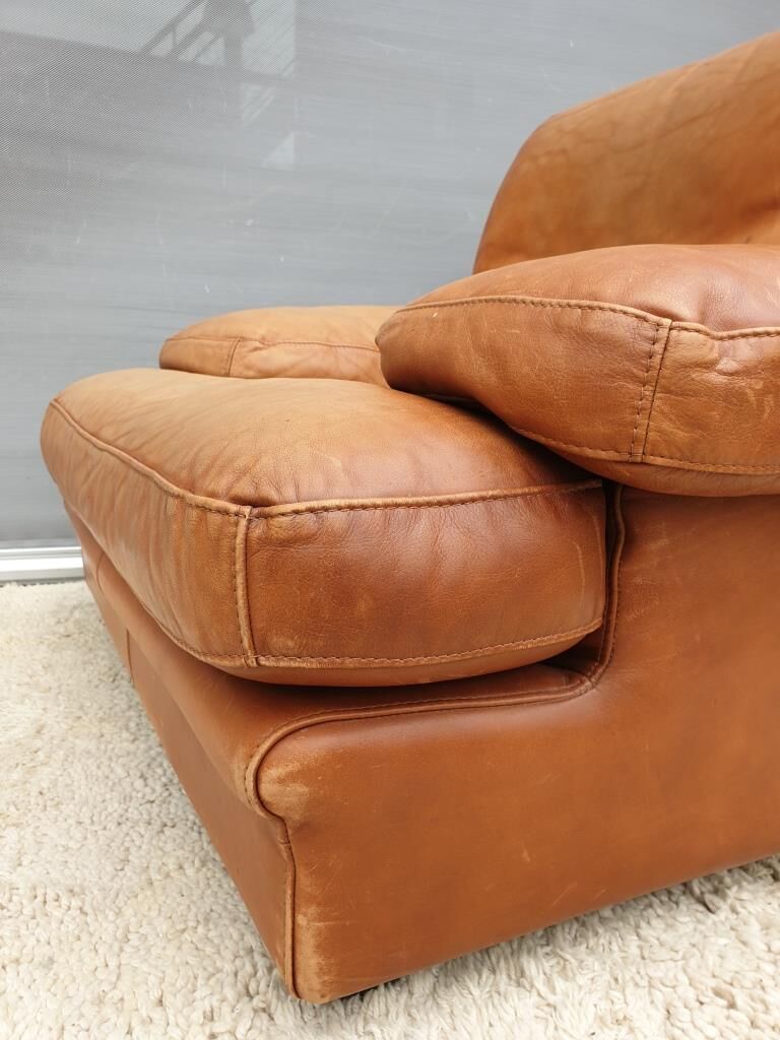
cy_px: 520
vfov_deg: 67.3
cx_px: 390
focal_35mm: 26
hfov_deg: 53.1
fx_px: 781
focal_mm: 4.3
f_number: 2.4
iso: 50
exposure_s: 1/234
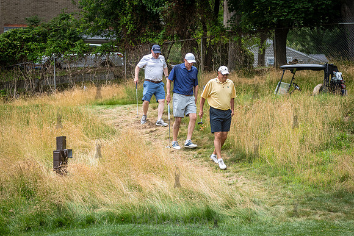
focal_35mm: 135
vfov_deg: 10.2
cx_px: 177
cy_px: 118
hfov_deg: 15.2
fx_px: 1328
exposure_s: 1/1600
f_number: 4
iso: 200
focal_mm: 135
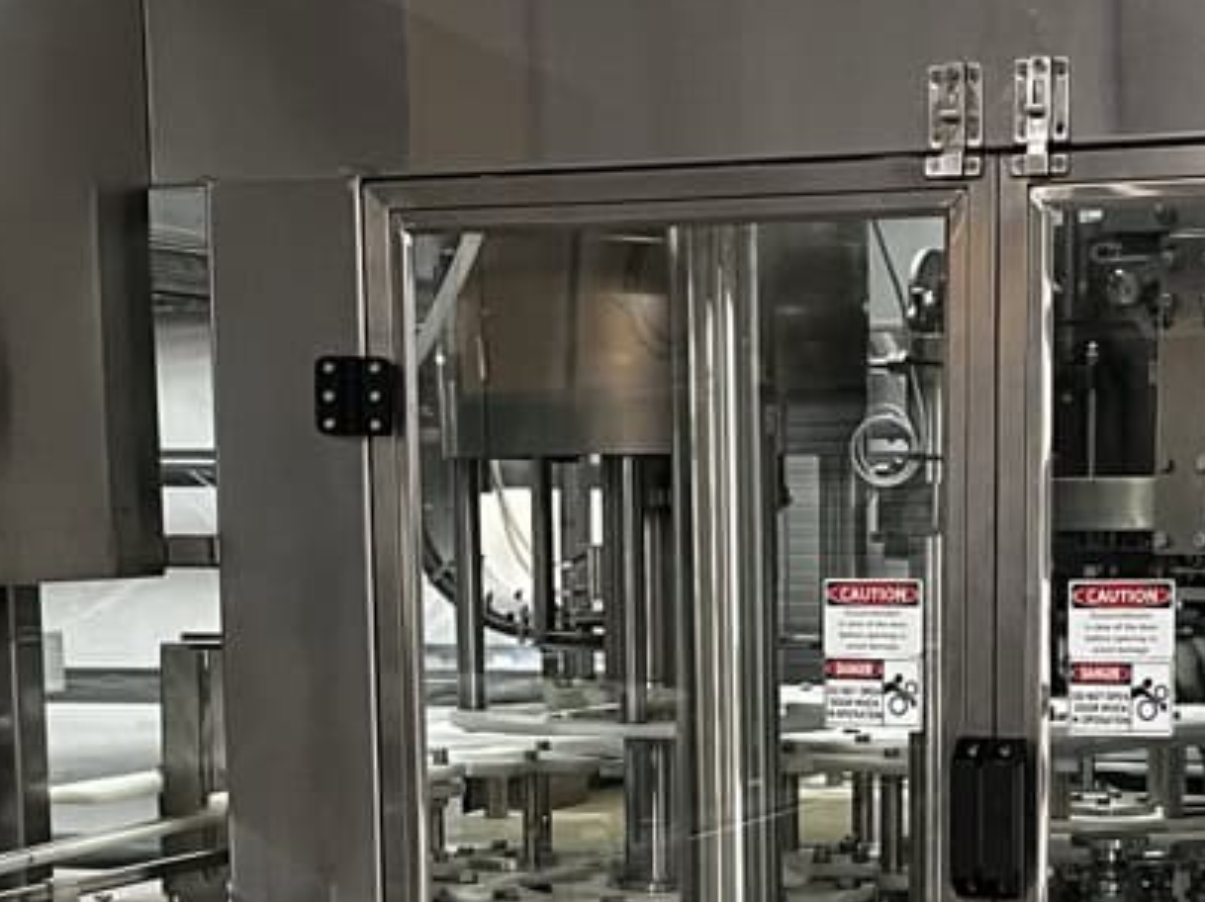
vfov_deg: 17.6
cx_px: 837
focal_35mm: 82
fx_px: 2853
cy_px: 887
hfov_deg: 23.7
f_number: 1.6
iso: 500
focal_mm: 5.1
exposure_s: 1/39
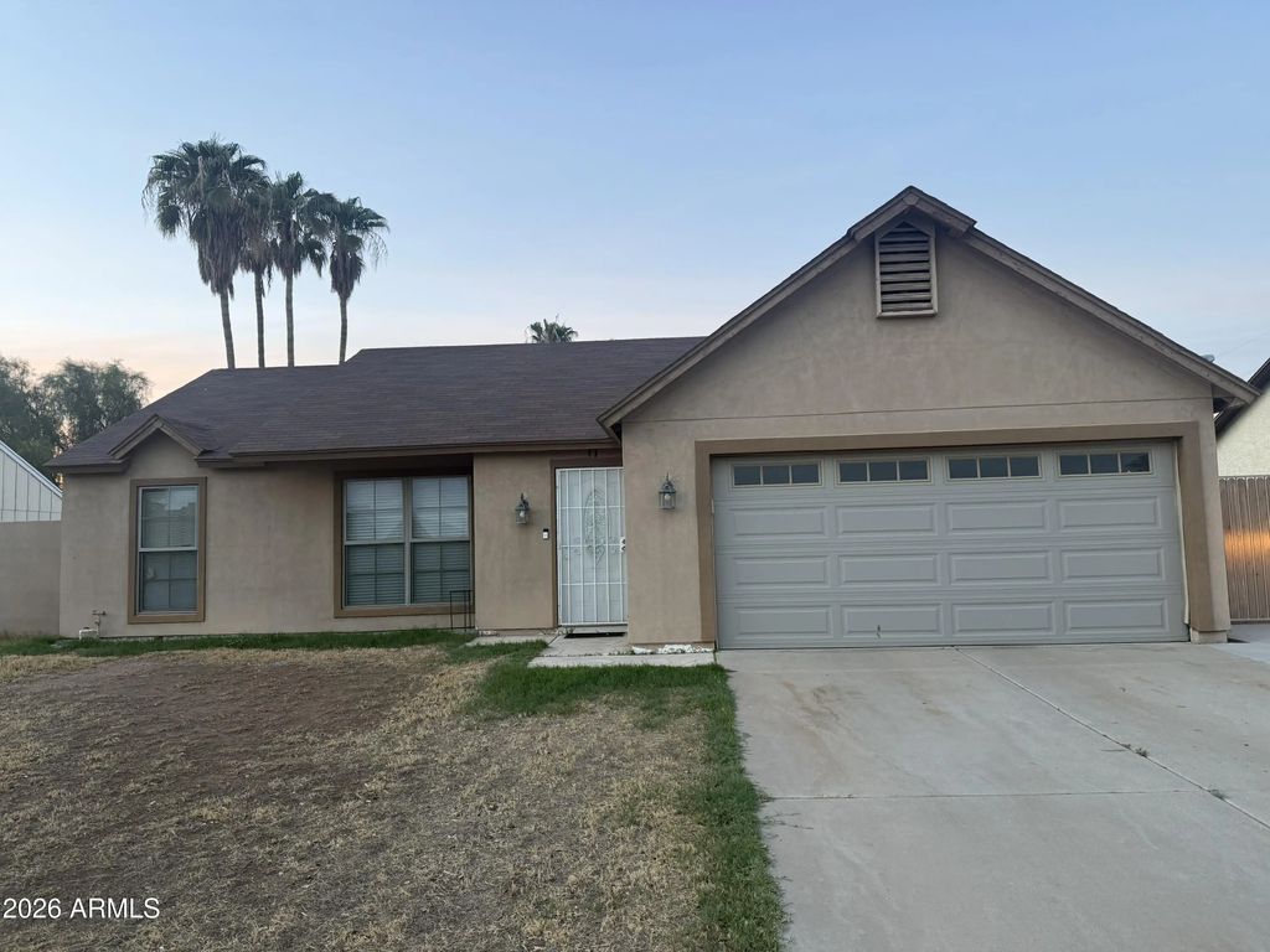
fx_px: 881
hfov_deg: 71.6
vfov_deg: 56.8
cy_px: 476
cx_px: 635
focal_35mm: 24
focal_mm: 6.76
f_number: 1.78
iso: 200
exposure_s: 1/121
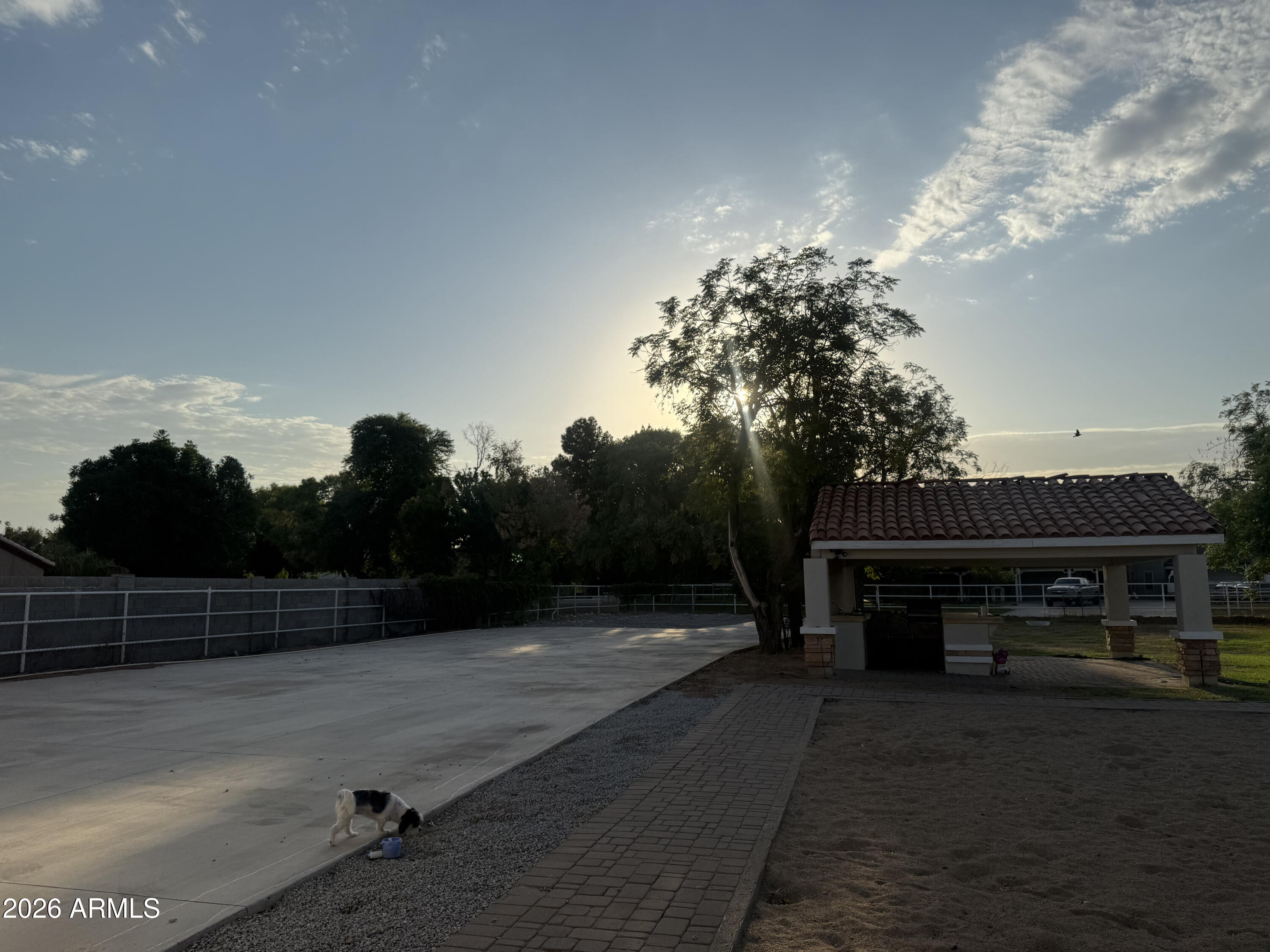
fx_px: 881
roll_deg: +0.4
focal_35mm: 24
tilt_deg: +7.8
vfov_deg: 56.8
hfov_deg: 71.6
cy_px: 476
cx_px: 635
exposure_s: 1/10309
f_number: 1.78
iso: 80
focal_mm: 6.76
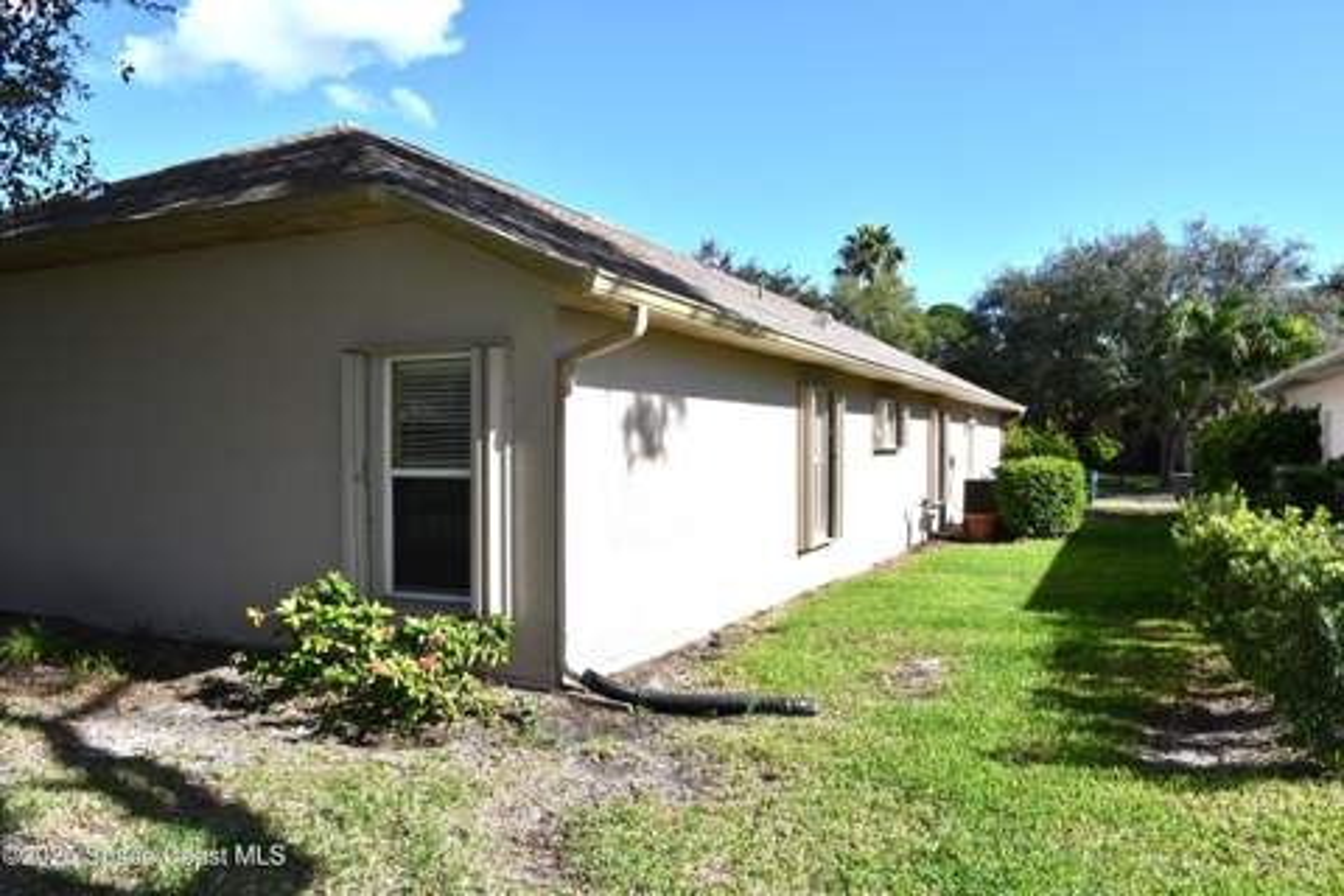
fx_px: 1008
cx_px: 672
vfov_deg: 47.9
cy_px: 448
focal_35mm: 27
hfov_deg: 67.4
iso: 100
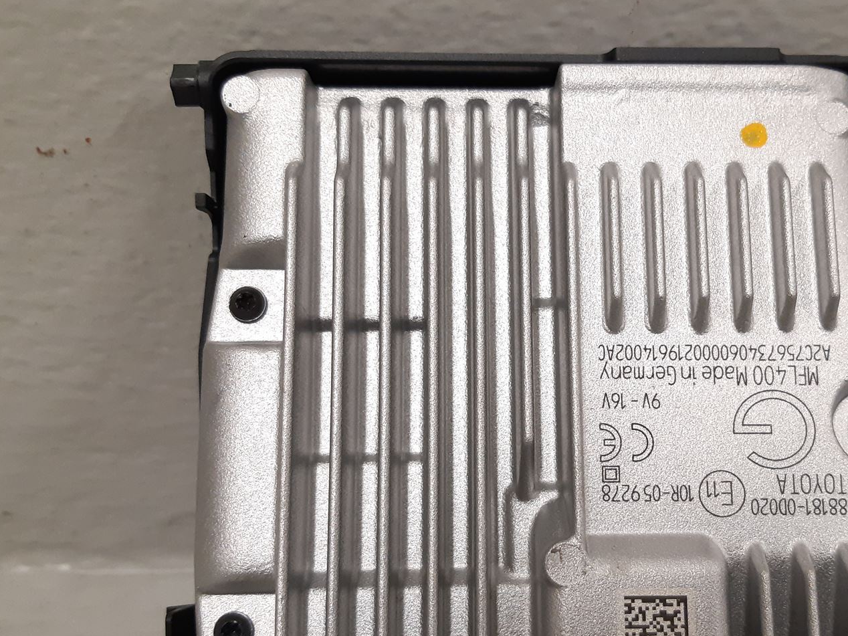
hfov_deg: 44.4
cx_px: 530
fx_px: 1029
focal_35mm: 42
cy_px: 370
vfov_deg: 34.3
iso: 200
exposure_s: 1/50
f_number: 1.7
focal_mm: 3.93
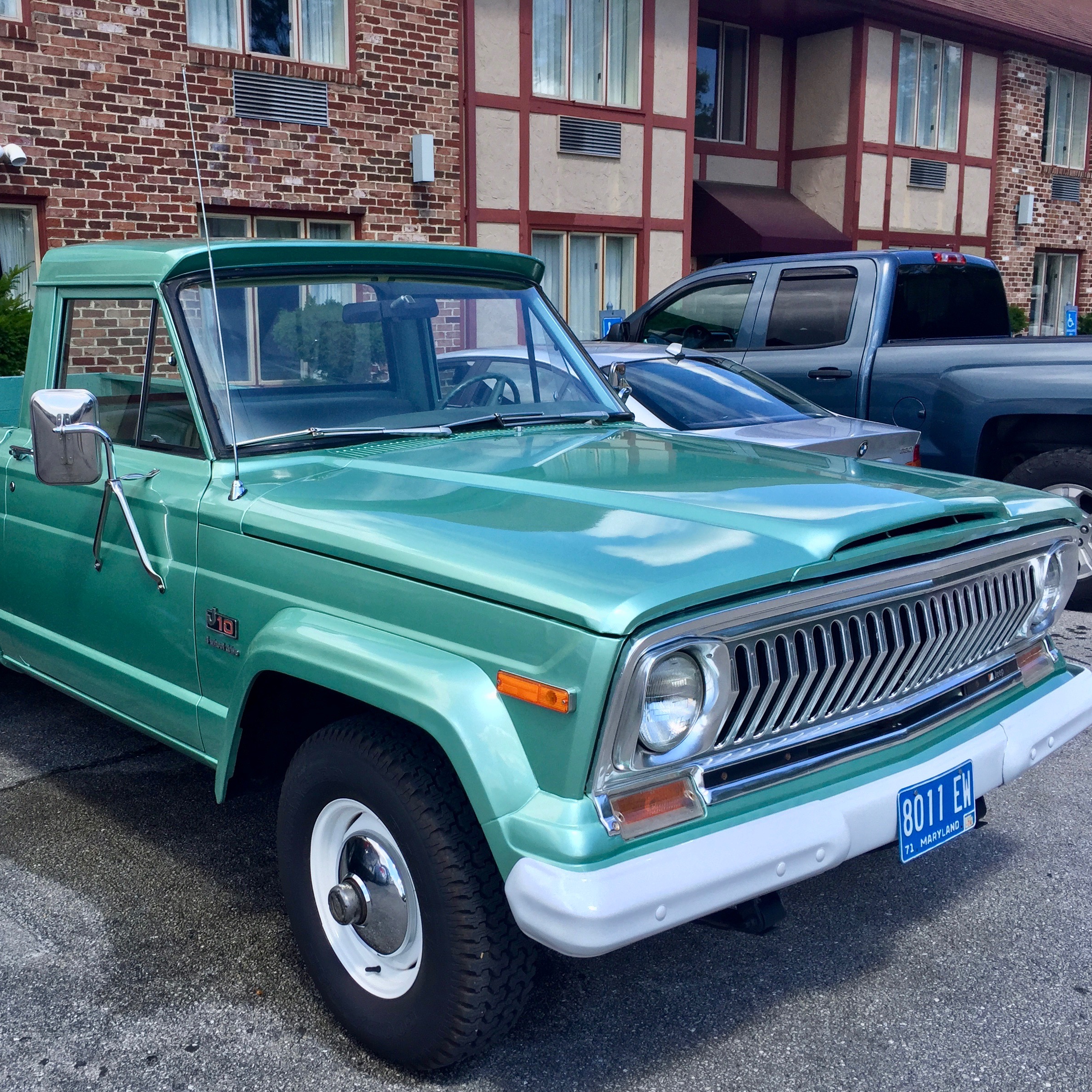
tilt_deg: -11.2
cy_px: 557
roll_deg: +0.9
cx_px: 433
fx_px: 1249
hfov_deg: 46.9
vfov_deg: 47.2
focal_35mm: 35
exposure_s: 1/1014
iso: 32
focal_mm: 4.15
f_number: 2.2
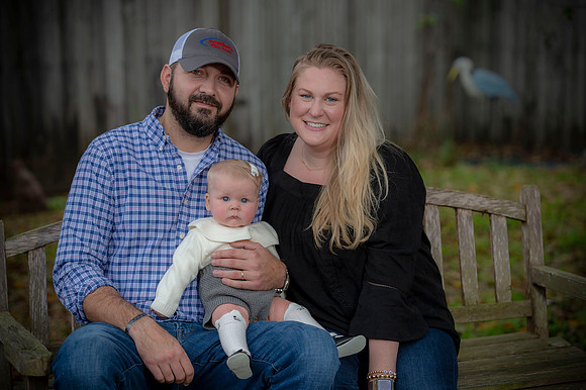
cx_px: 293
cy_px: 195
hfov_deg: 18.6
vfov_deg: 12.4
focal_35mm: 110
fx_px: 1789
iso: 160
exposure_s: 1/200
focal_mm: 110
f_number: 3.5
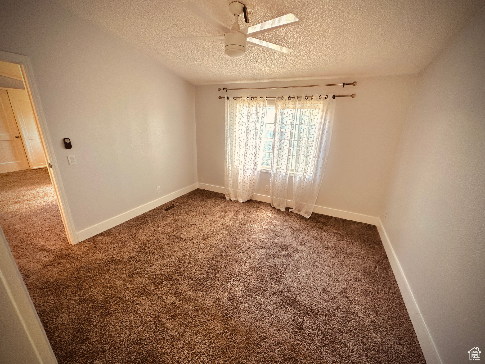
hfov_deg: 102.1
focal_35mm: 14
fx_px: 196
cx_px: 242
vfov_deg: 85.7
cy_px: 182
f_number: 2.2
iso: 250
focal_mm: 2.22
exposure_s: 1/120
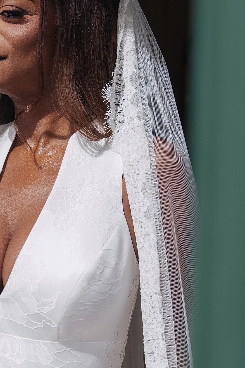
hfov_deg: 13.0
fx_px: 1062
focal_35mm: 104
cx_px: -7
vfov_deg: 19.6
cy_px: 246
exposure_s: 1/1000
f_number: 2.8
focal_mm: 44
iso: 64
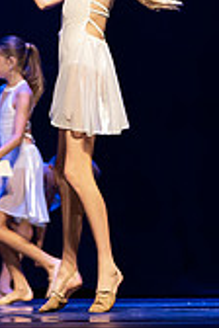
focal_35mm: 332
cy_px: 5
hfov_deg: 4.1
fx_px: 3029
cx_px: 29
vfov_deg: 6.2
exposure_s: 1/640
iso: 3200
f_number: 2.5
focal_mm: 65
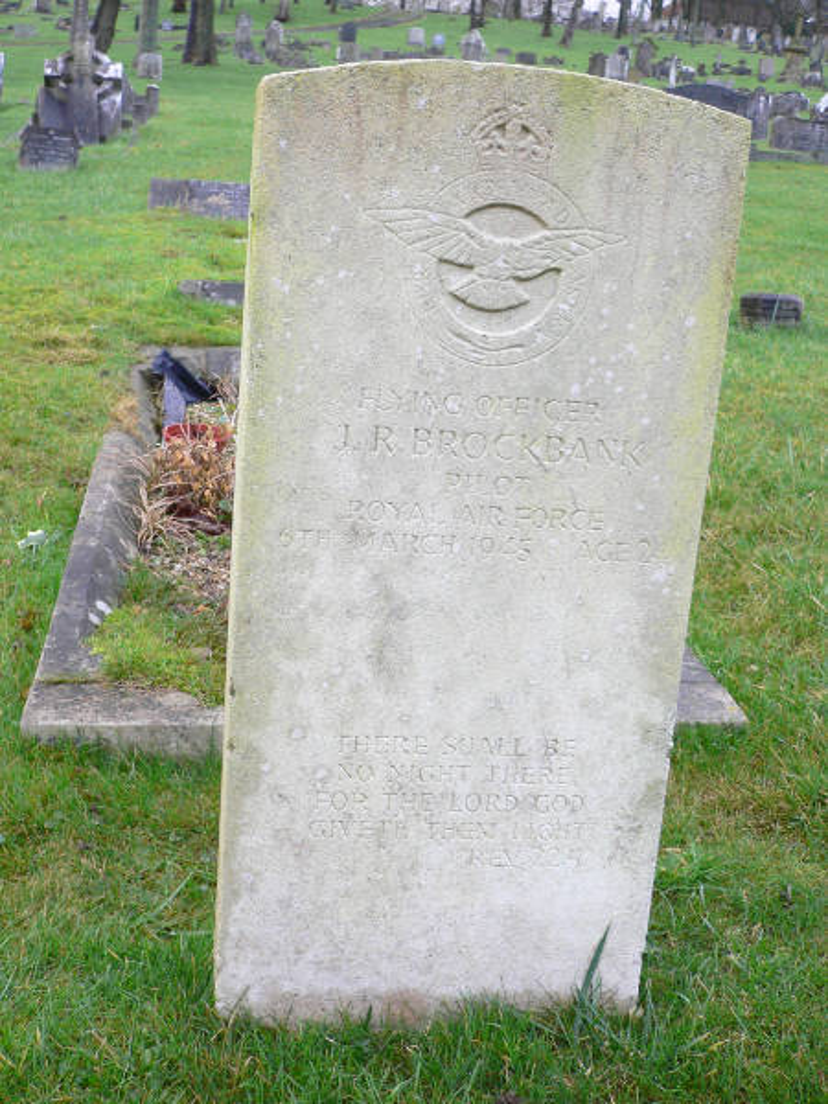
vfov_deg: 52.6
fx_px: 1116
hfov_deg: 40.7
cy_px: 552
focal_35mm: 35
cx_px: 414
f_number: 2.8
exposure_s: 1/80
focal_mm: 5.8
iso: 100
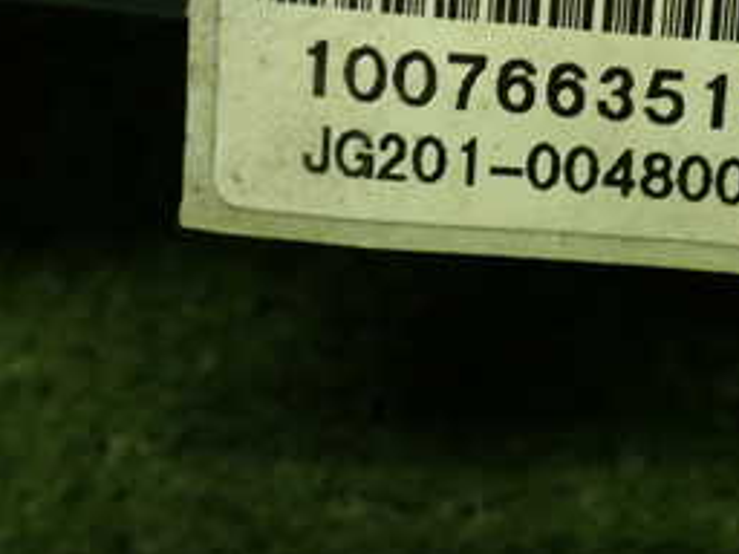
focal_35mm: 96
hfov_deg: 20.2
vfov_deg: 15.0
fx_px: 2049
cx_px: 586
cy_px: -72
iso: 200
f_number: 2.8
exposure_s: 1/50
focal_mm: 7.31
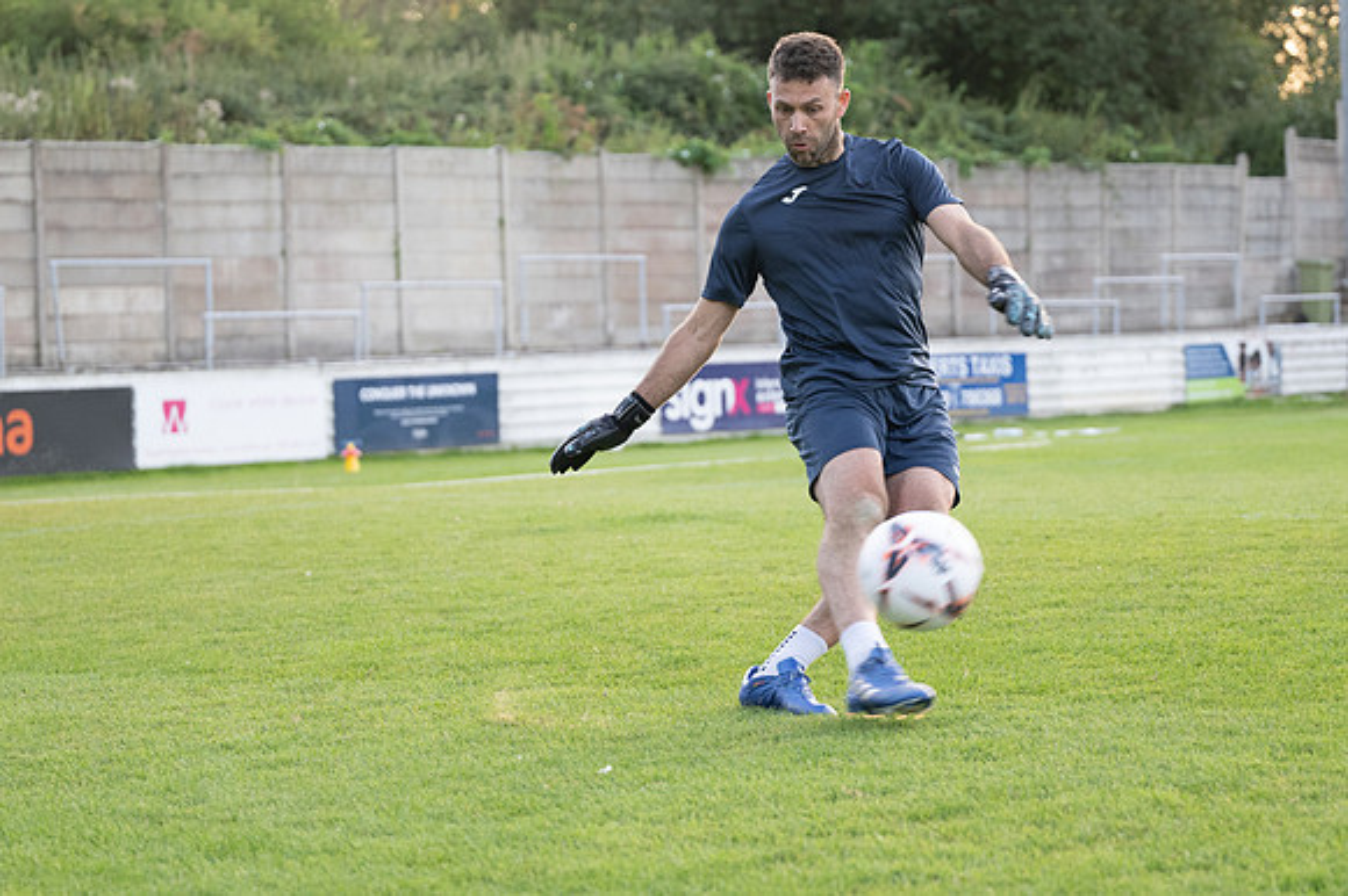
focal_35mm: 105
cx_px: 674
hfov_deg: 19.5
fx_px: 3929
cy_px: 448
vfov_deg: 13.0
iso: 1000
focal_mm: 70
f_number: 2.8
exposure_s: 1/500
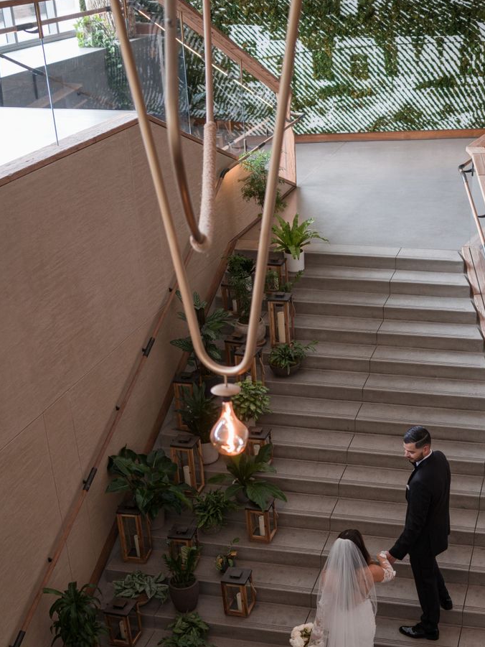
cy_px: 477
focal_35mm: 56
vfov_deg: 33.7
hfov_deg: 25.8
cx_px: 357
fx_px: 1046
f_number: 1.8
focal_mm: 35
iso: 400
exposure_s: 1/100
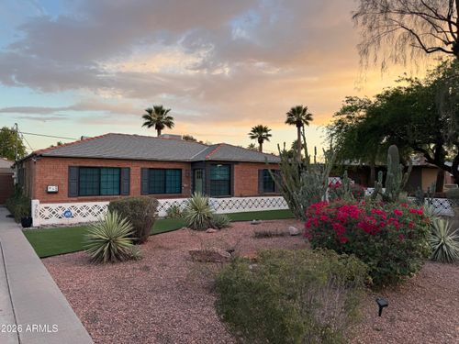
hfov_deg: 71.6
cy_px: 172
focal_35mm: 24
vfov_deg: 56.8
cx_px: 230
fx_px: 318
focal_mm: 6.76
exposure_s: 1/135
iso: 50
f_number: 1.78
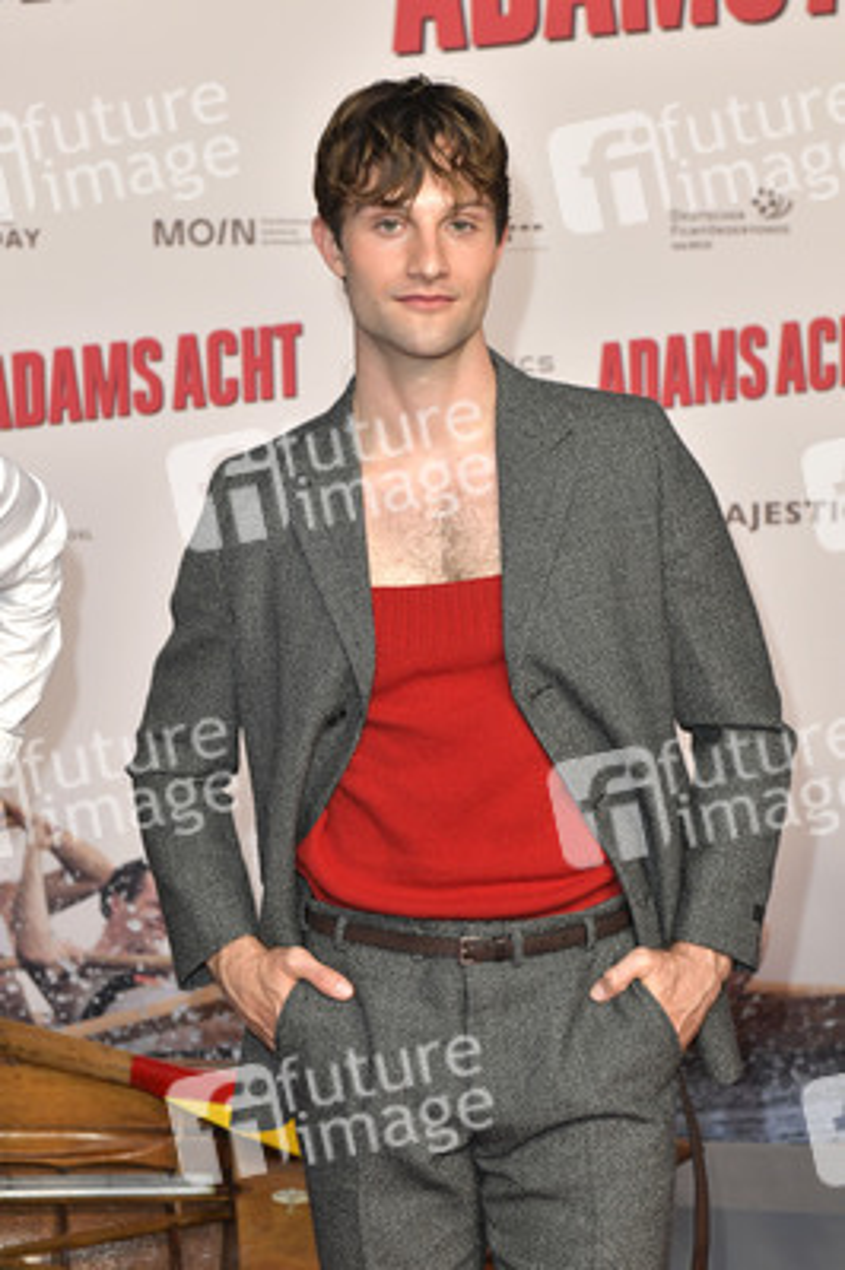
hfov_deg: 19.4
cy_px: 635
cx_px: 422
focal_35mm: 70
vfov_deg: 28.9
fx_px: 2469
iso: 1600
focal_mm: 70
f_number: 7.1
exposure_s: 1/160
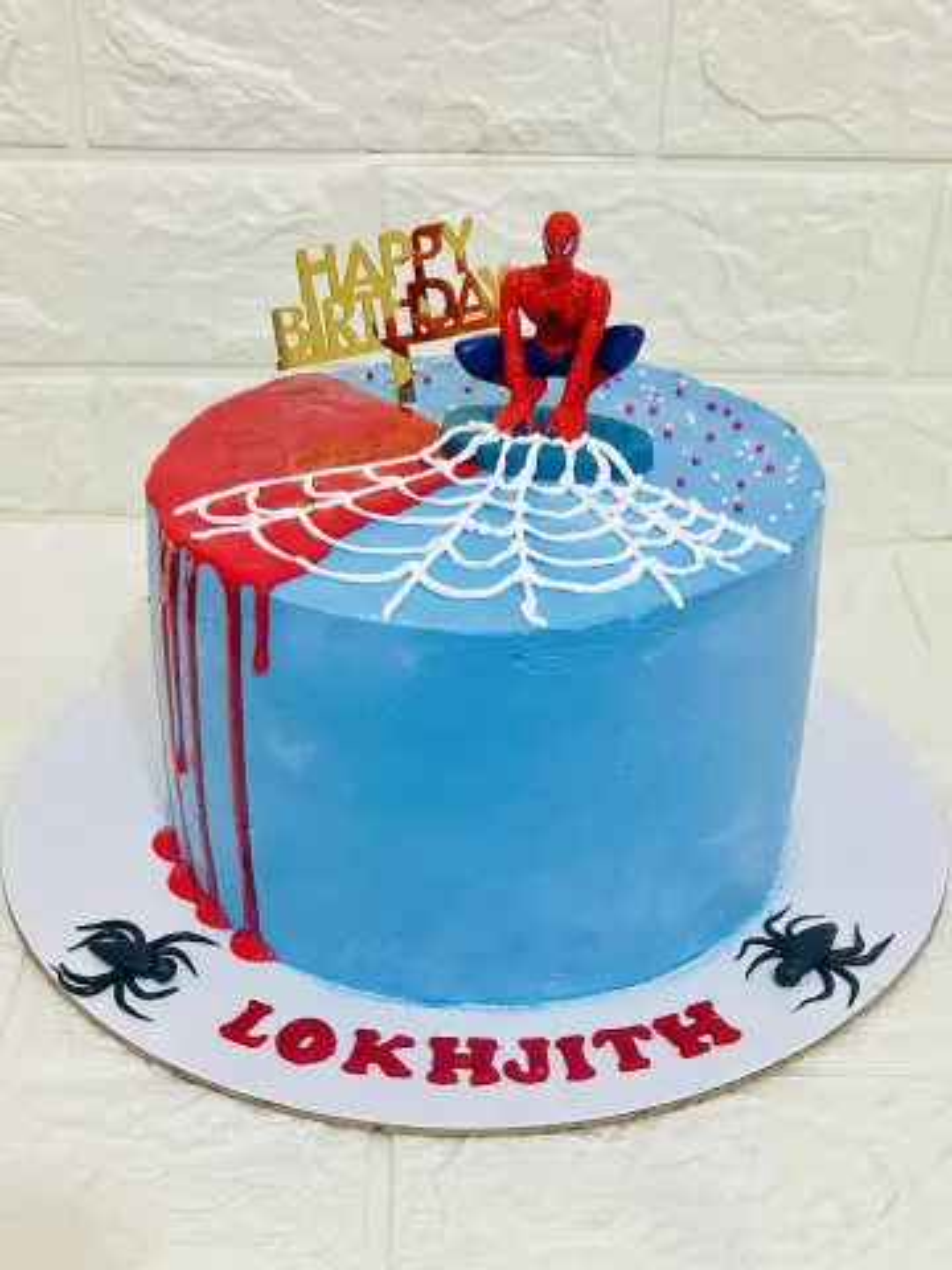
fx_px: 953
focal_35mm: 26
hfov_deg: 53.1
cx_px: 476
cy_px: 635
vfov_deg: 67.3
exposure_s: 1/50
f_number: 1.5
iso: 125
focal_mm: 5.7
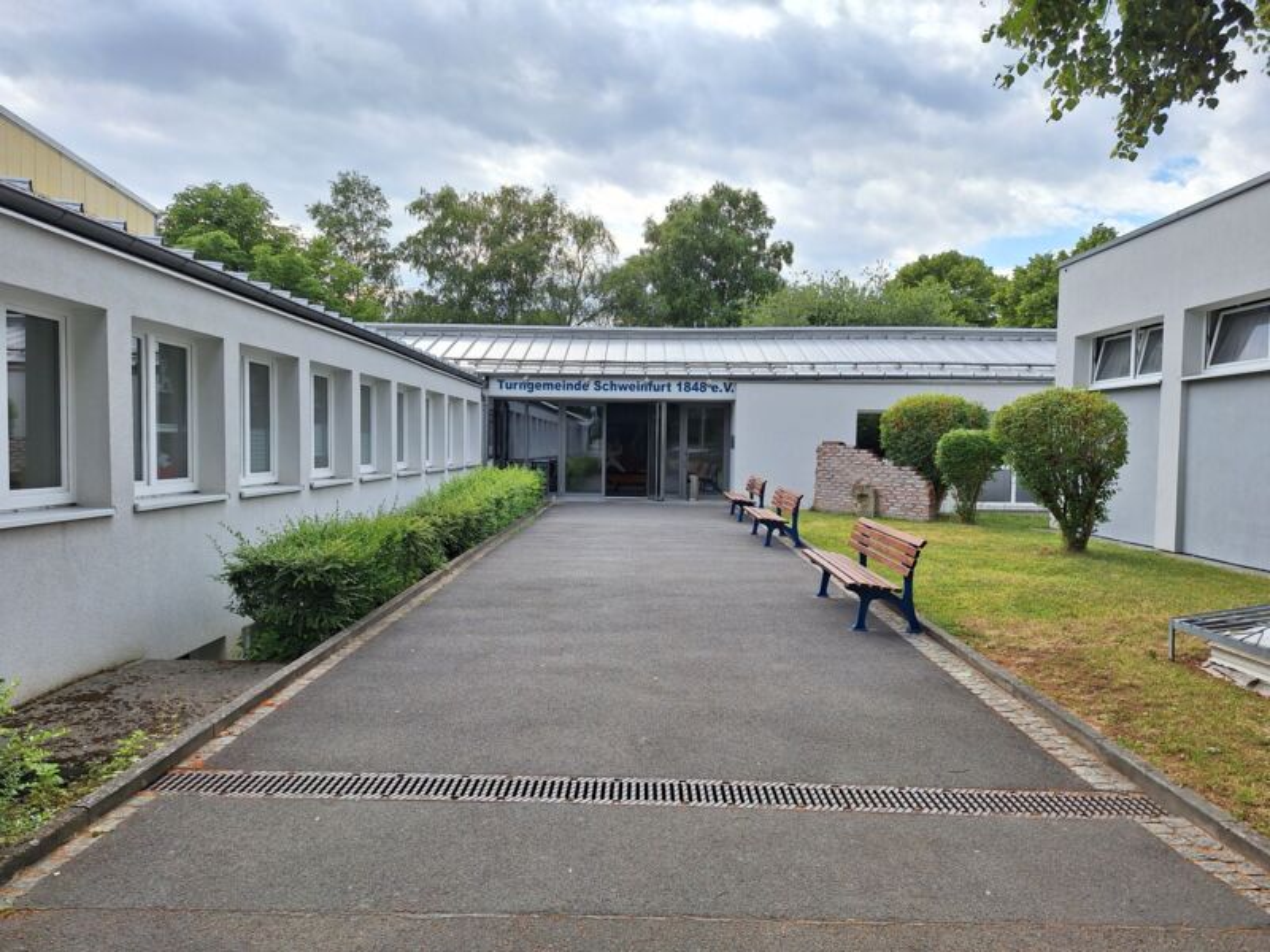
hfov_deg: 73.9
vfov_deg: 58.9
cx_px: 635
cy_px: 476
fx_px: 844
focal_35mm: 23
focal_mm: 5.54
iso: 40
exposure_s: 1/1429
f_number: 1.8
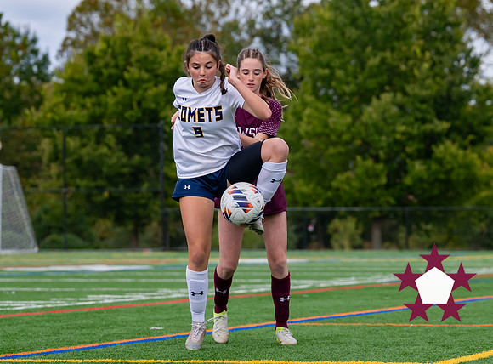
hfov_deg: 11.4
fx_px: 2473
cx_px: 291
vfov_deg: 8.4
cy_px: 134
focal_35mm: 175
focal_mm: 84
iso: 360
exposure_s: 1/1600
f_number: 3.2
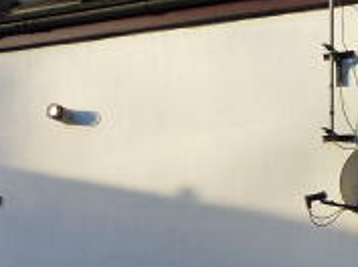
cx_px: 164
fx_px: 898
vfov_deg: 16.7
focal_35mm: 87
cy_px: 233
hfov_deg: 22.5
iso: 160
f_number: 4
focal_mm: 4.3
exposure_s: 1/320
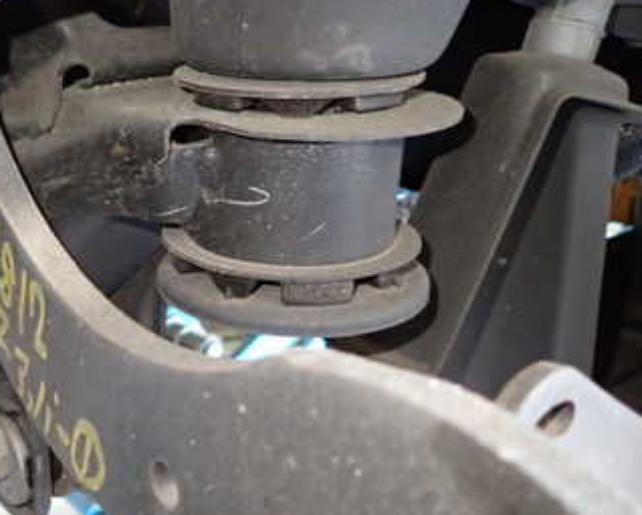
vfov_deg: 32.7
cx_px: 95
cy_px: 303
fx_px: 875
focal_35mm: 46
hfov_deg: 38.2
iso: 500
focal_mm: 4.5
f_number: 2
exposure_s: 1/30
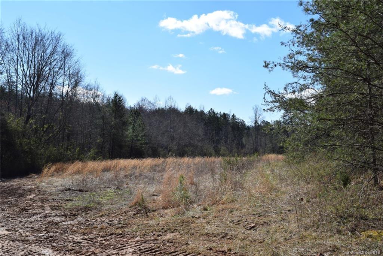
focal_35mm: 40
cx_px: 192
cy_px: 128
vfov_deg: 33.0
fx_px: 431
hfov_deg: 47.9
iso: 200
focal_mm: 27
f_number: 10
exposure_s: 1/400
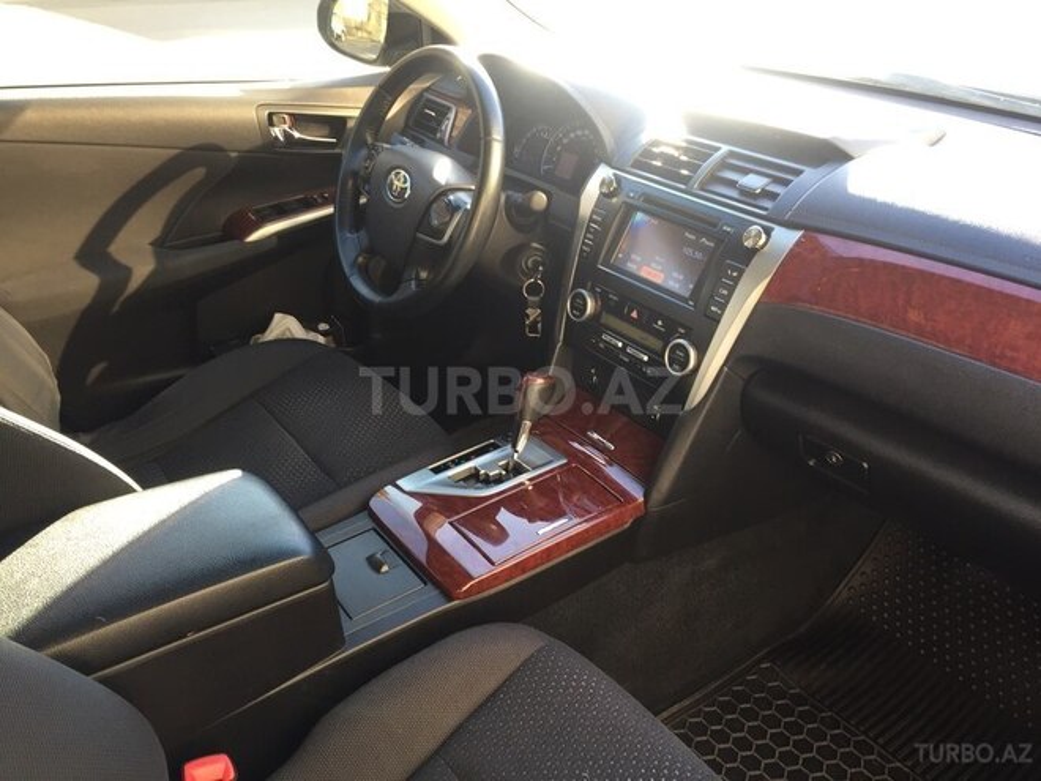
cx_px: 520
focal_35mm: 29
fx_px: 872
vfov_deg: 48.2
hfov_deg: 61.7
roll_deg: -0.2
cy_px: 390
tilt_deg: -29.6
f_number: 2.2
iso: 50
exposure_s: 1/100
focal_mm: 4.15
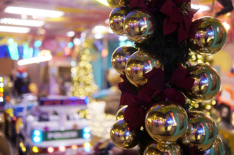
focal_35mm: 45
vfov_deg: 29.8
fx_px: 292
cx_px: 117
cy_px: 78
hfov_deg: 43.6
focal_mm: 30
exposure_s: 1/40
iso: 100
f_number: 1.4
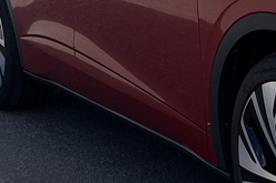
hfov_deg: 12.4
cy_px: 75
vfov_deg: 8.7
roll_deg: +0.8
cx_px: 421
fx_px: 1203
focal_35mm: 157
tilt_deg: -12.4
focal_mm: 5.1
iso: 50
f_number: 1.6
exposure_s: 1/1580
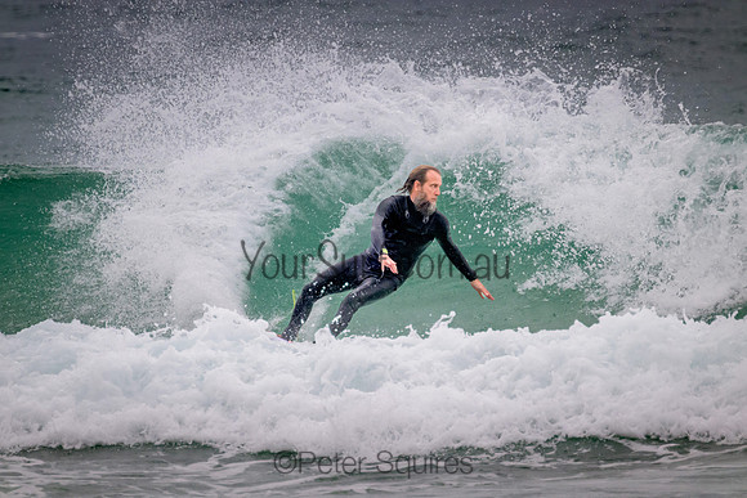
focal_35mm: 800
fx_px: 16603
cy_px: 249
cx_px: 374
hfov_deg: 2.6
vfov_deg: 1.7
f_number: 11
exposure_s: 1/1600
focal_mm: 800
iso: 2500
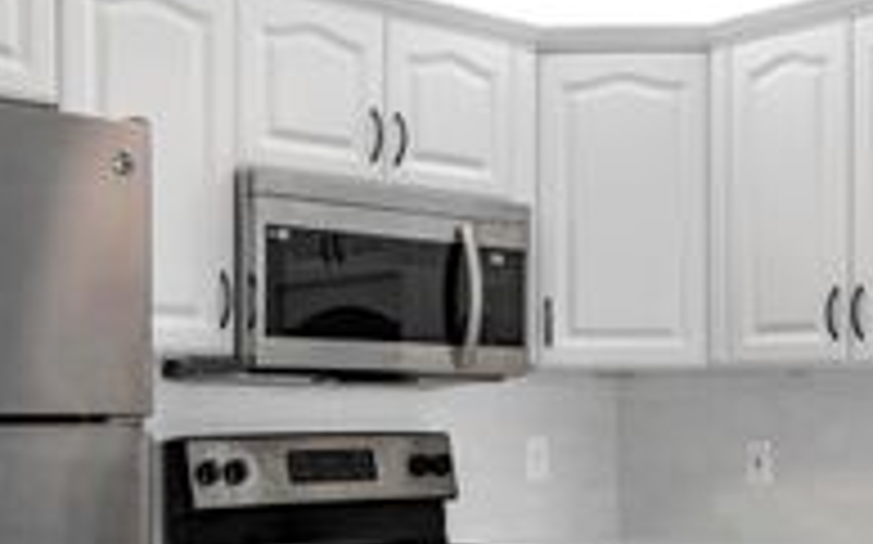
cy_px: 393
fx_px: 1498
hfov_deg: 32.4
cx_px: 500
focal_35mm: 63
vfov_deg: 20.5
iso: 400
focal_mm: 24
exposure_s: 1/30
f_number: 8
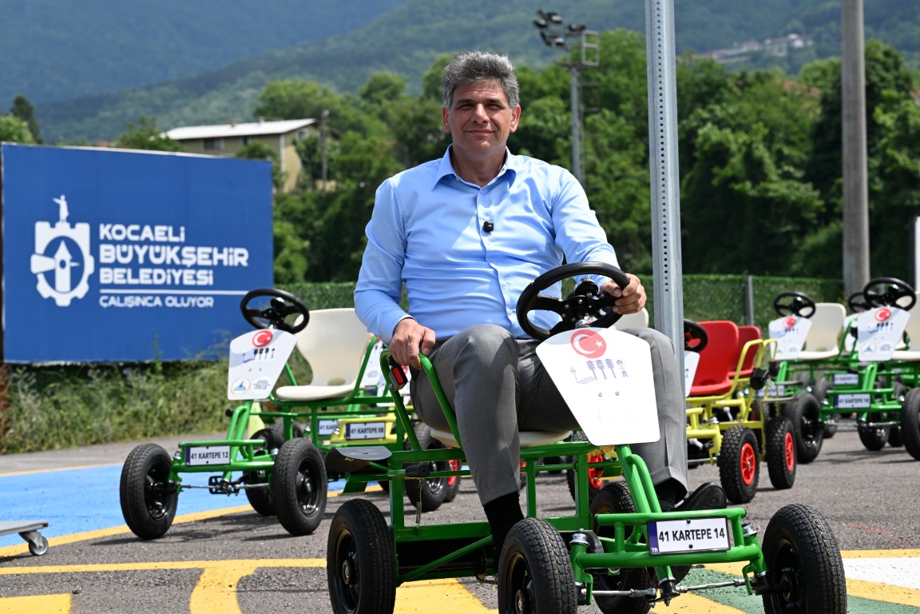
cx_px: 460
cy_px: 307
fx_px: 2683
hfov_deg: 19.5
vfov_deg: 13.0
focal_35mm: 105
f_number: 8
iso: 400
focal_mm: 105
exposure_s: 1/1000
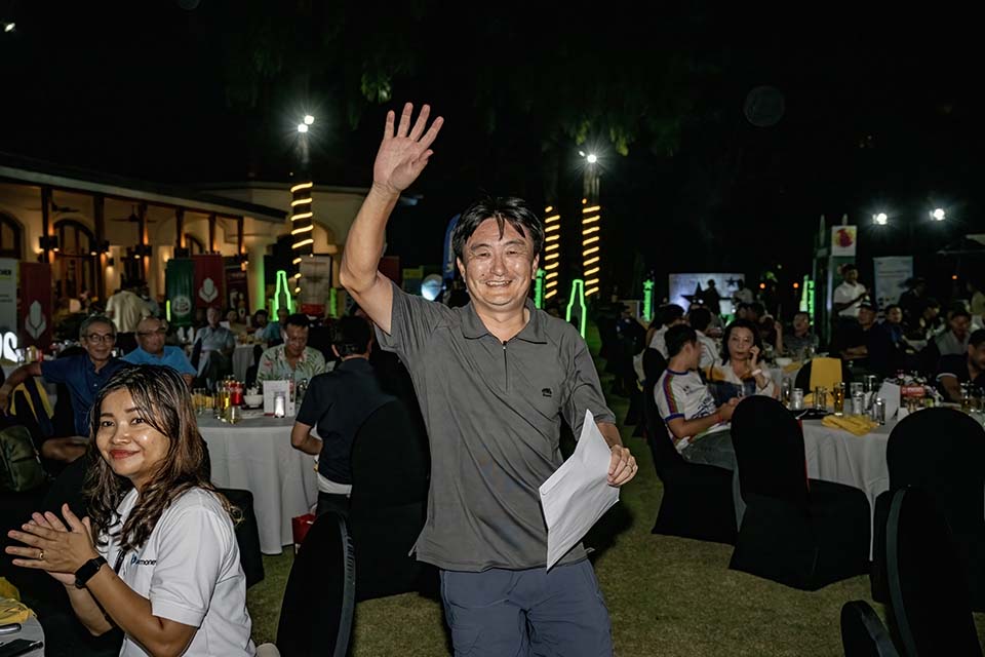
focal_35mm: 34
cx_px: 492
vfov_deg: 38.4
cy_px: 328
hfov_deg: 55.1
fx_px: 944
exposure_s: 1/200
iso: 320
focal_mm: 34.5
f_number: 4.5
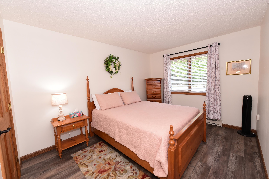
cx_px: 134
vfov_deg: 81.2
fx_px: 105
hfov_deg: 104.2
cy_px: 90
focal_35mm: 14
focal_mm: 14
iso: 800
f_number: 6.3
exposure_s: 1/60
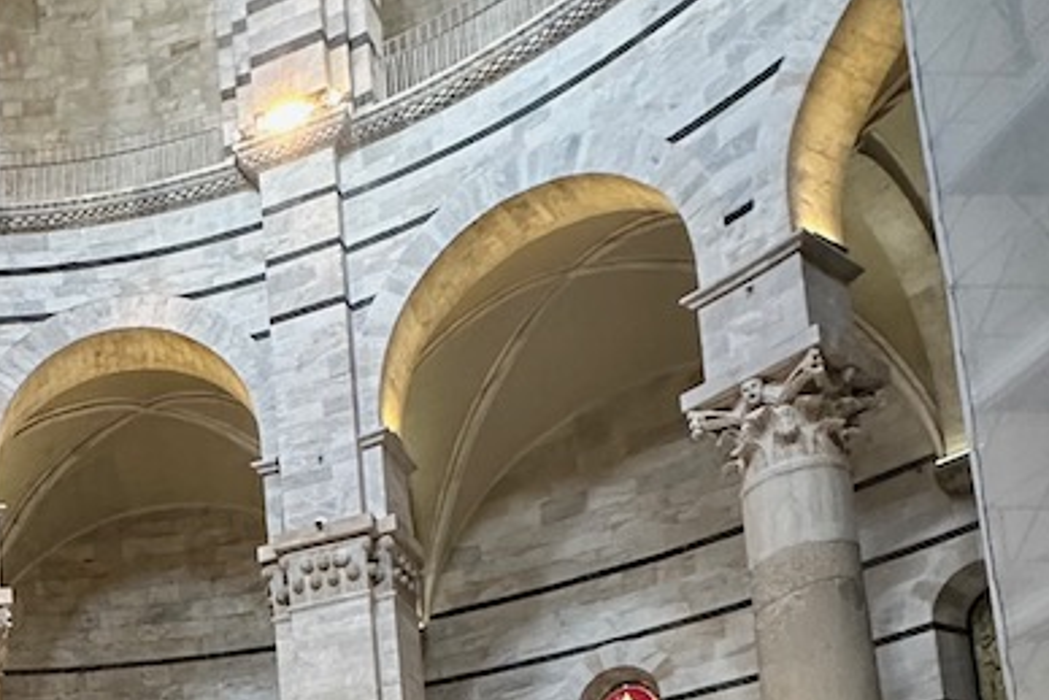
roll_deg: +2.4
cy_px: 1014
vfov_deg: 23.3
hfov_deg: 37.0
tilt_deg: +8.5
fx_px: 1399
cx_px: 11
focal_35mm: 48
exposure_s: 1/60
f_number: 2.2
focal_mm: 2.22
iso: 500
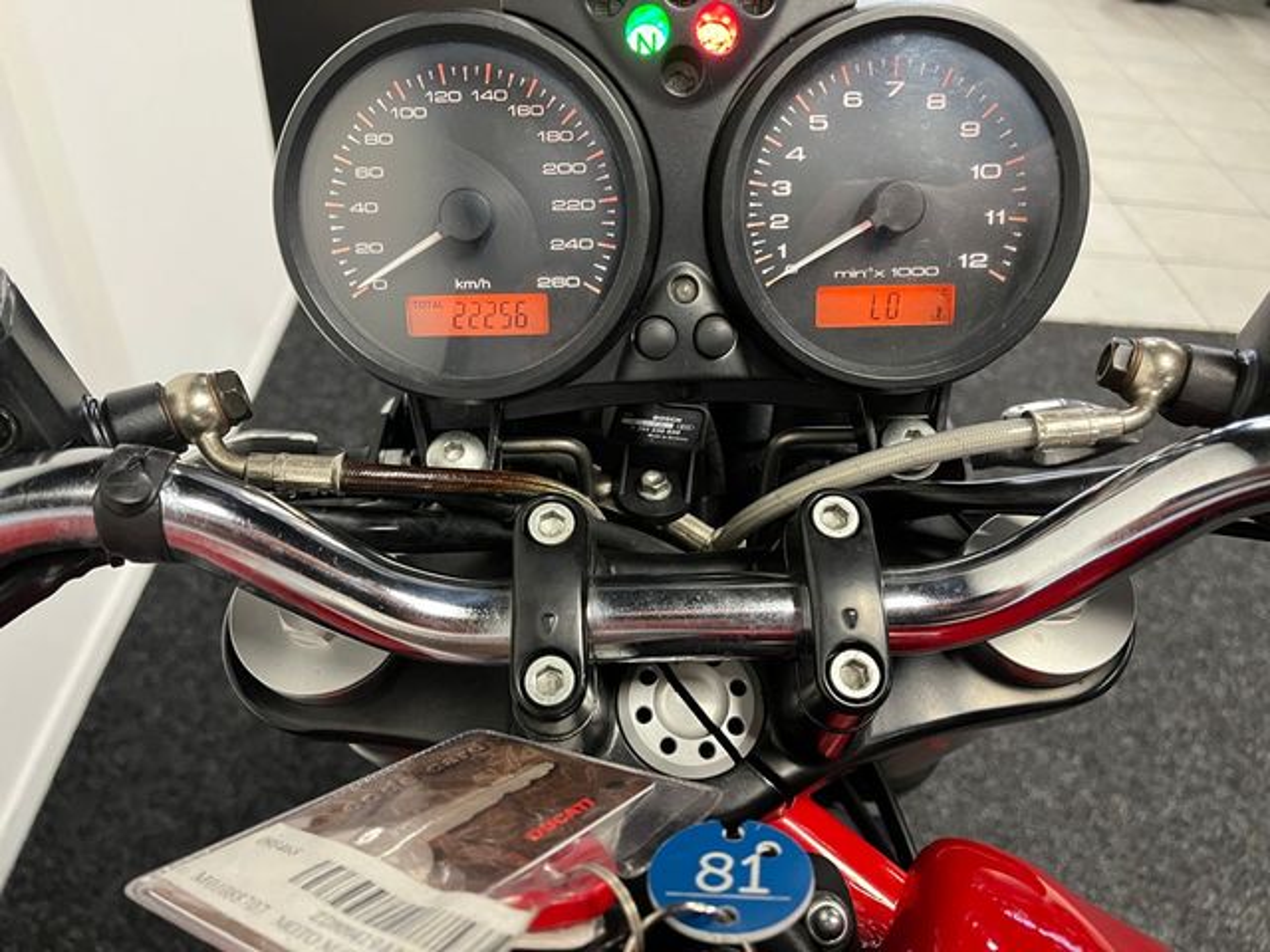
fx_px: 954
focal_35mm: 26
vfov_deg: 53.1
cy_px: 476
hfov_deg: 67.3
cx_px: 635
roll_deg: -6.4
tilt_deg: -42.9
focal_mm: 5.1
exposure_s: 1/60
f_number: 1.6
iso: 400
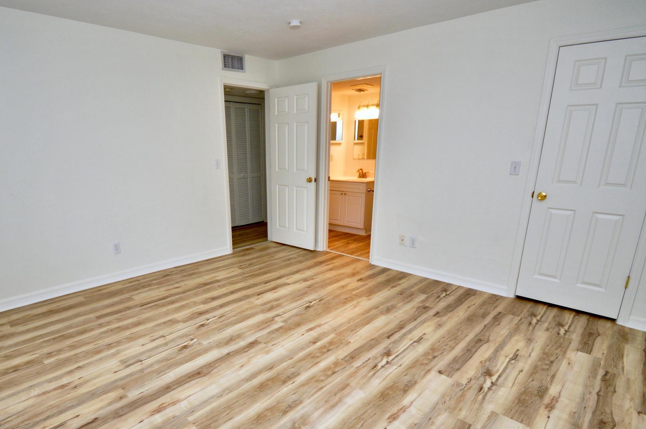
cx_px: 281
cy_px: 257
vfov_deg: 63.9
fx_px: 341
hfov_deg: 86.5
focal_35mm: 19
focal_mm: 10
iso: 400
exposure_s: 1/40
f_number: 4.5
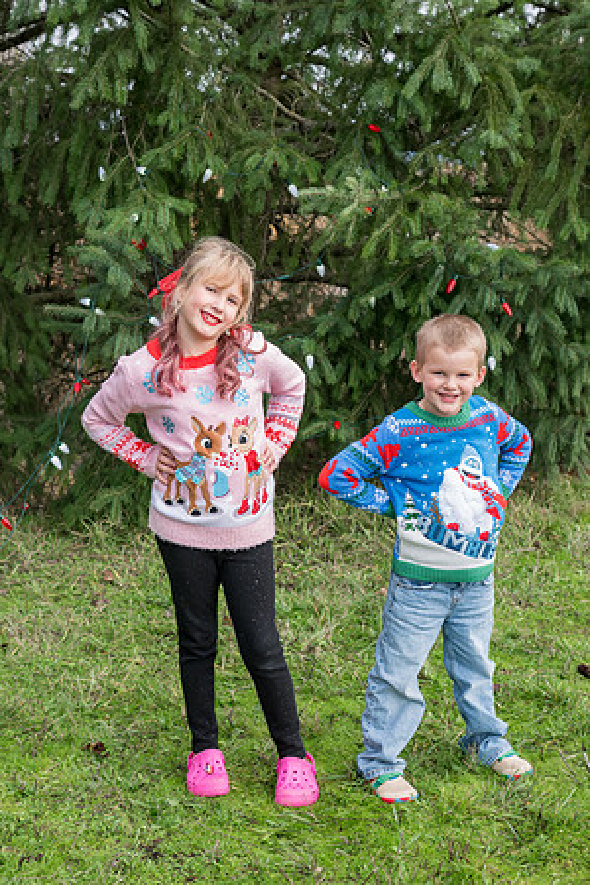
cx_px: 295
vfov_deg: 38.2
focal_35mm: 52
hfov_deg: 26.0
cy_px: 442
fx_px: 1278
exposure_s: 1/320
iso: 320
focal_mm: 35
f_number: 5
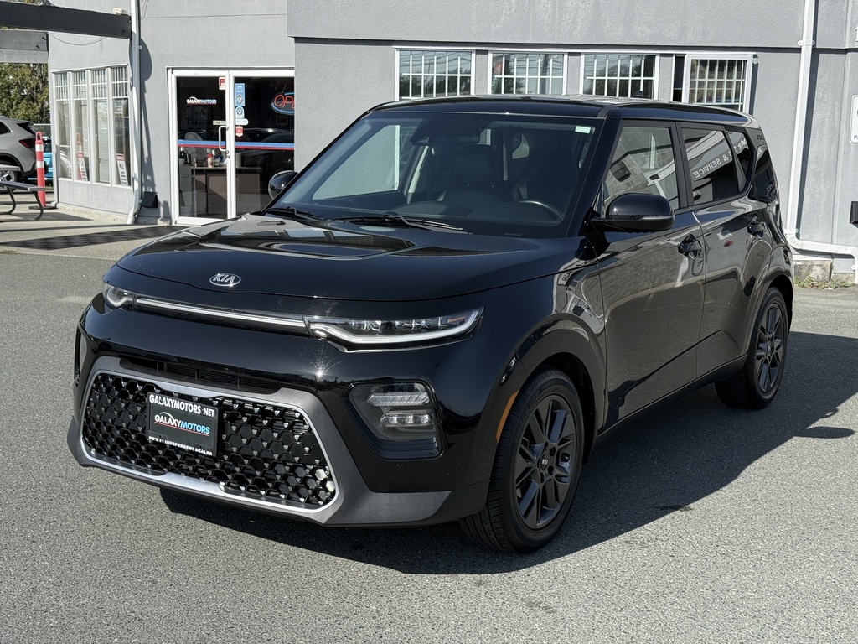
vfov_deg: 30.3
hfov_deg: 39.7
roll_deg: -1.0
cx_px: 429
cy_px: 322
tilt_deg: -8.1
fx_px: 1190
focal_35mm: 48
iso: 80
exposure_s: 1/3378
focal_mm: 6.76
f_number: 1.78
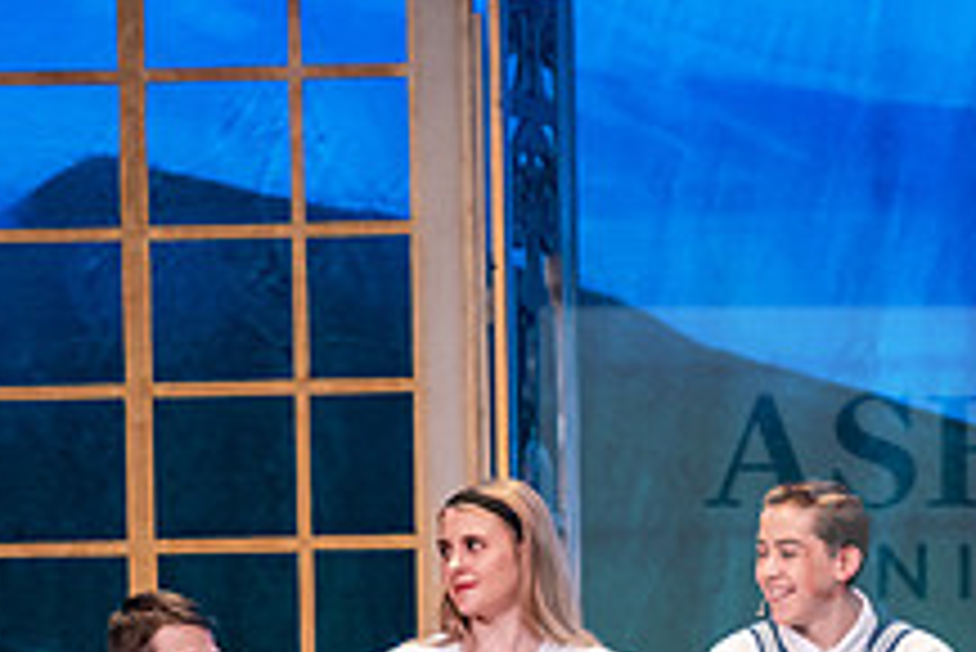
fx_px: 10499
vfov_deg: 3.5
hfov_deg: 5.3
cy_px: 852
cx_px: 405
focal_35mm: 387
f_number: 3.2
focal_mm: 145
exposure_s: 1/200
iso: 3200
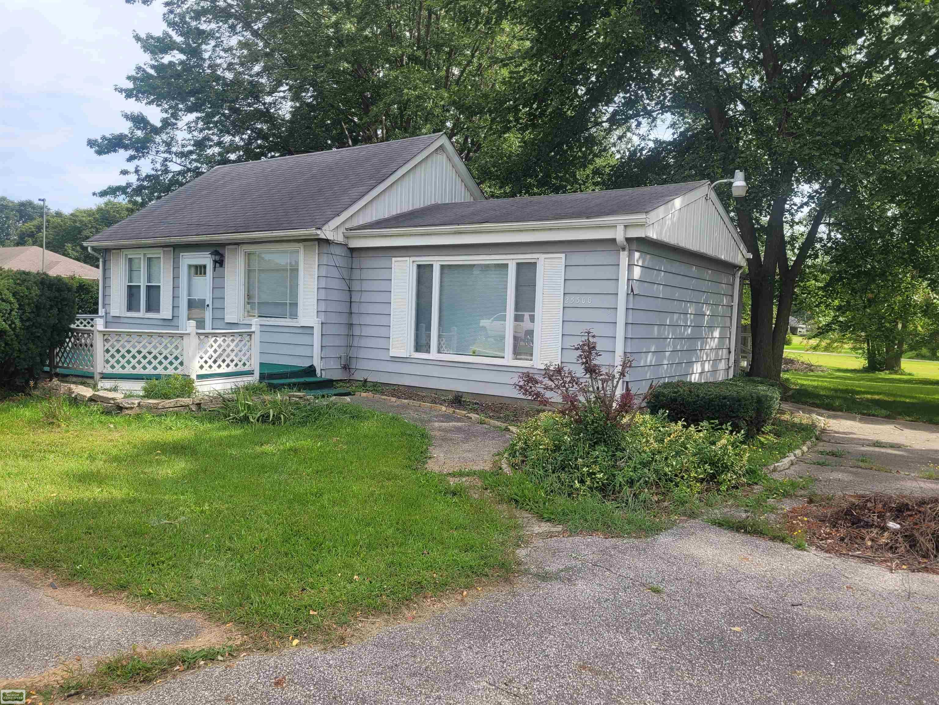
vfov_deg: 53.1
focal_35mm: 26
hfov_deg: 67.3
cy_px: 352
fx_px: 705
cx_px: 470
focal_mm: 5.4
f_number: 1.8
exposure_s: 1/1272
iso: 40
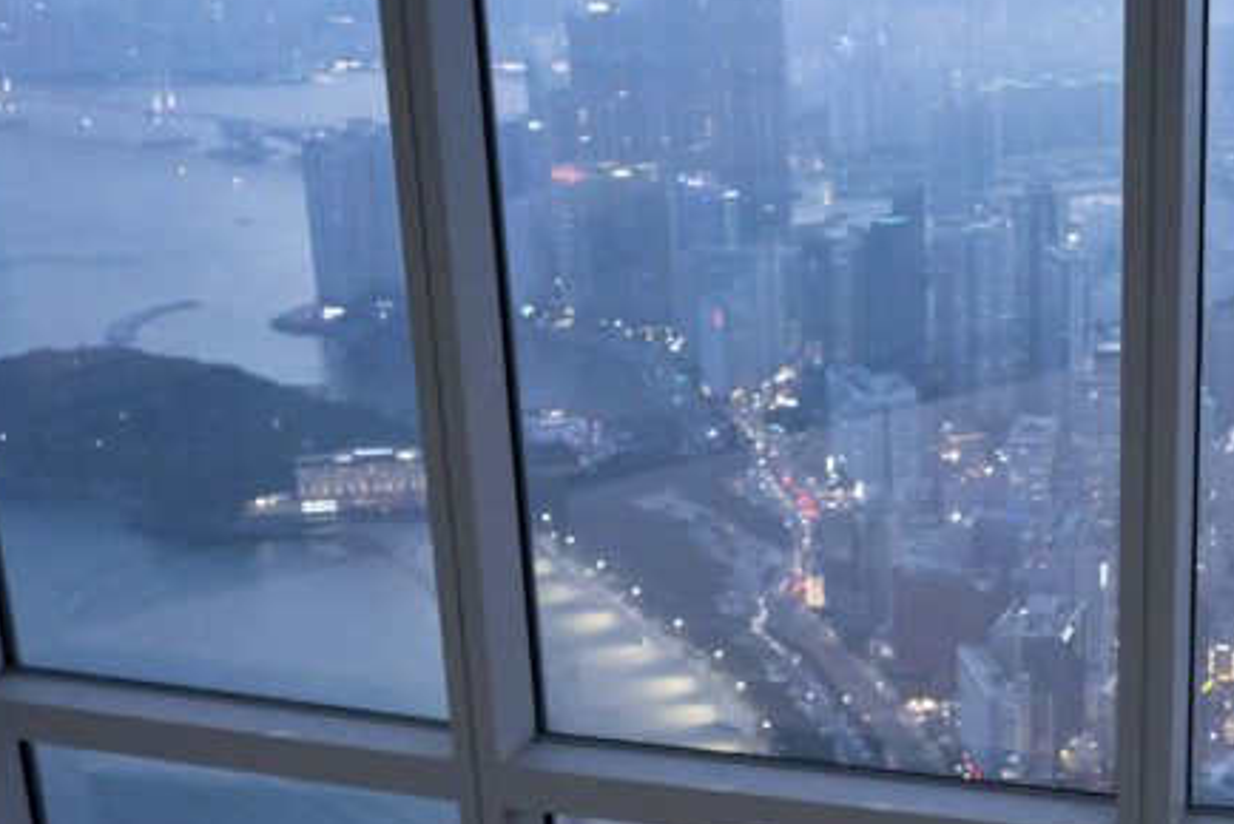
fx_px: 2264
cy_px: 766
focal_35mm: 66
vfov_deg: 20.2
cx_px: 1007
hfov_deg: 29.7
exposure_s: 1/160
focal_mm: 28
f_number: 4
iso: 8000
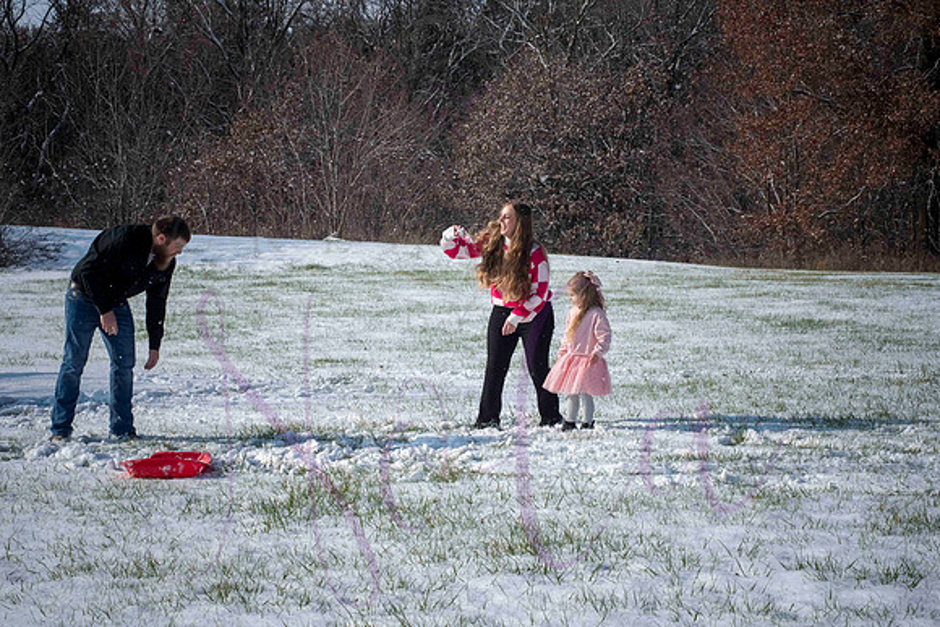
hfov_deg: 25.4
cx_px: 470
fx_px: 2089
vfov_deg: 17.1
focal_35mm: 80
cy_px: 314
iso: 640
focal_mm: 80
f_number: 14
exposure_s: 1/1000
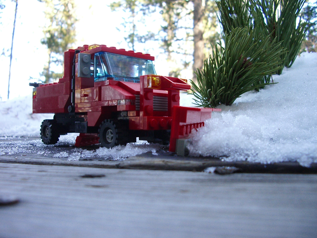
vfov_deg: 40.7
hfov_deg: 52.6
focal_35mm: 35
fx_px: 321
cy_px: 119
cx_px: 158
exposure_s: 1/80
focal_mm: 5.8
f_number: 2.6
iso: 200
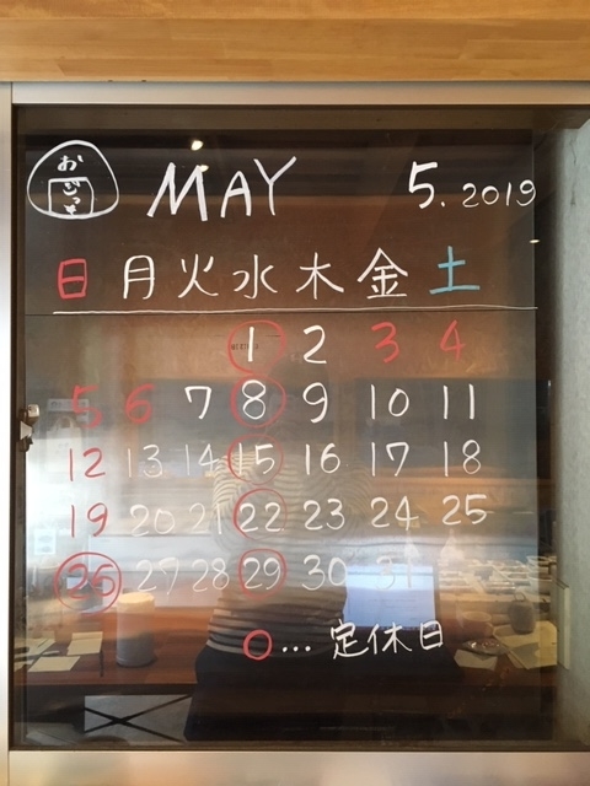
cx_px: 295
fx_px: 659
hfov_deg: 48.2
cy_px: 393
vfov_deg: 61.7
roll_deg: -0.7
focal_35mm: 29
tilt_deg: -0.5
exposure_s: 1/15
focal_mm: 4.15
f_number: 2.2
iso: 200
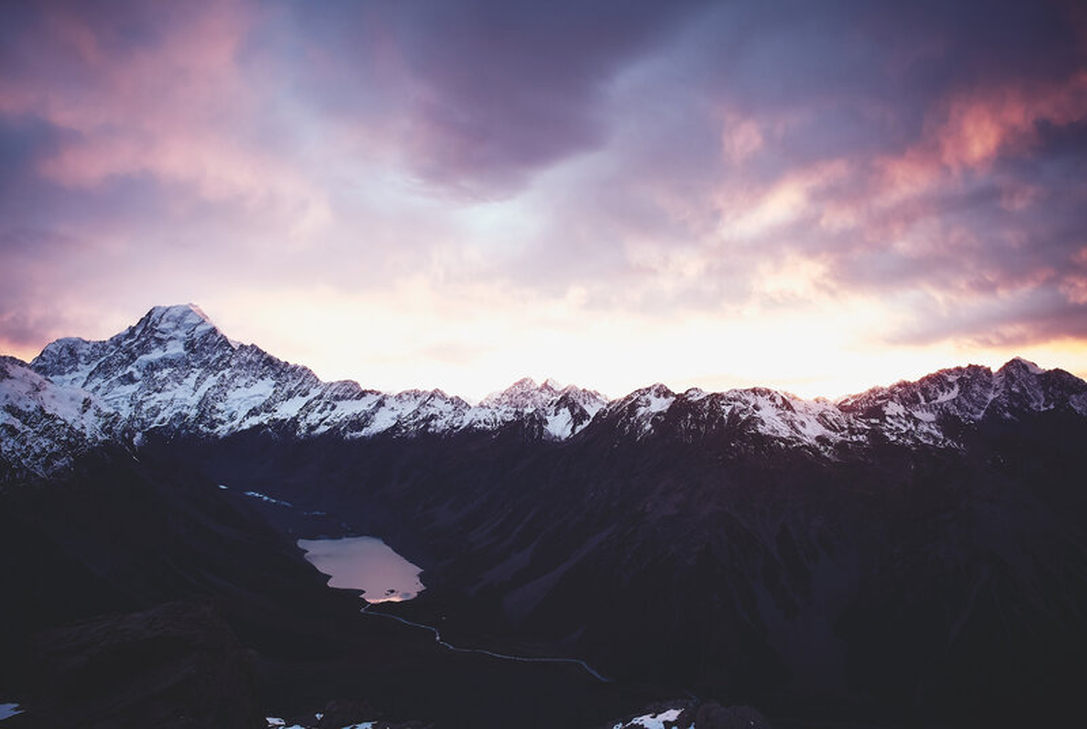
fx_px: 816
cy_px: 364
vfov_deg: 48.1
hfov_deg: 67.3
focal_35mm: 27
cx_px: 544
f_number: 11
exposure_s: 1.6
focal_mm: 10
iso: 100
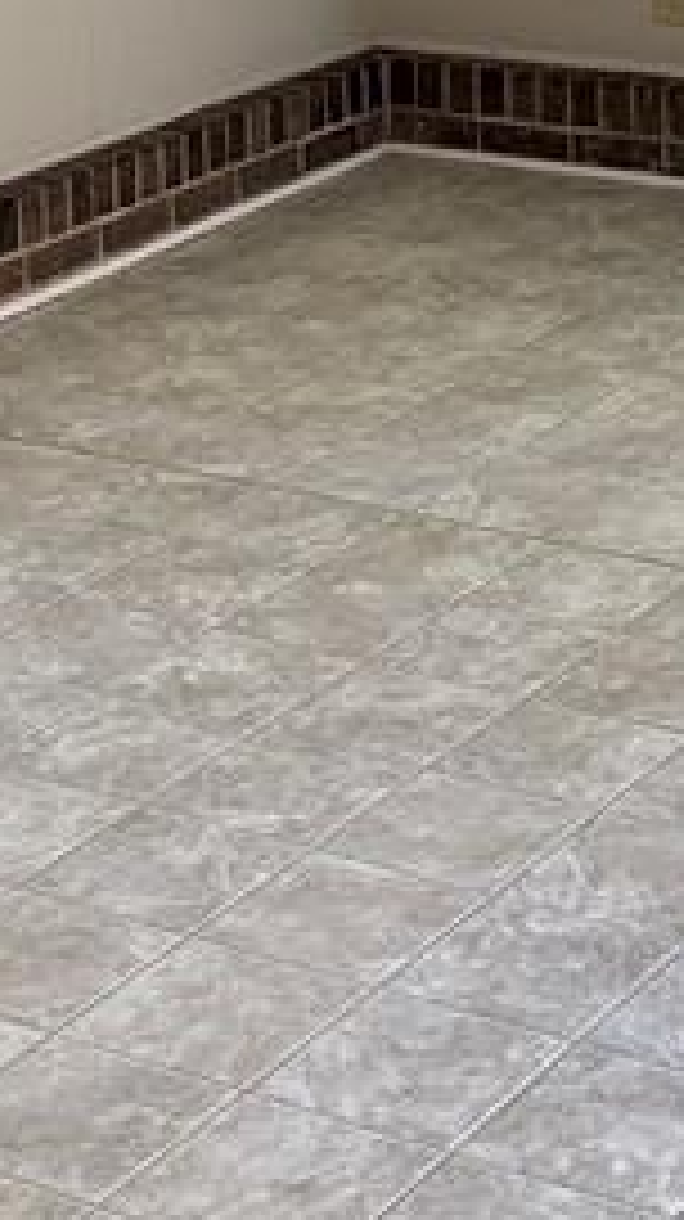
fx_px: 3458
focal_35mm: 107
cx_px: 454
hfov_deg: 11.3
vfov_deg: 19.2
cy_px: -117
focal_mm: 5.96
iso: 160
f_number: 1.6
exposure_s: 1/120
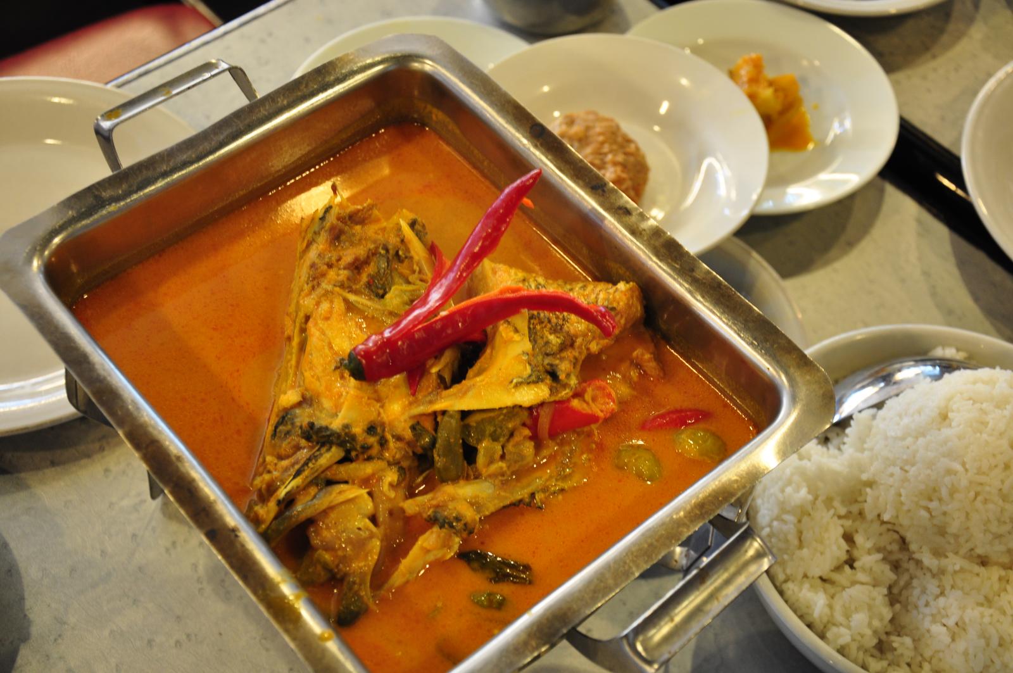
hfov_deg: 37.9
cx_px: 506
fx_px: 1476
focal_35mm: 52
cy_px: 336
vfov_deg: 25.7
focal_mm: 35
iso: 500
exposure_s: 1/10
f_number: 4.5
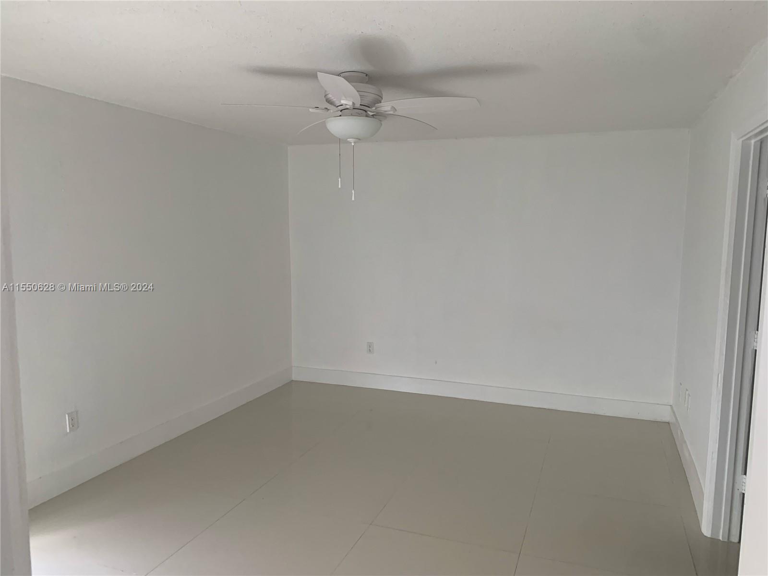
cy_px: 288
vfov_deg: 53.1
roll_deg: -0.5
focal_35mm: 26
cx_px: 384
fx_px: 577
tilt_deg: -6.5
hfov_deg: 67.3
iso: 100
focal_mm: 4.25
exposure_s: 1/60
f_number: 1.8
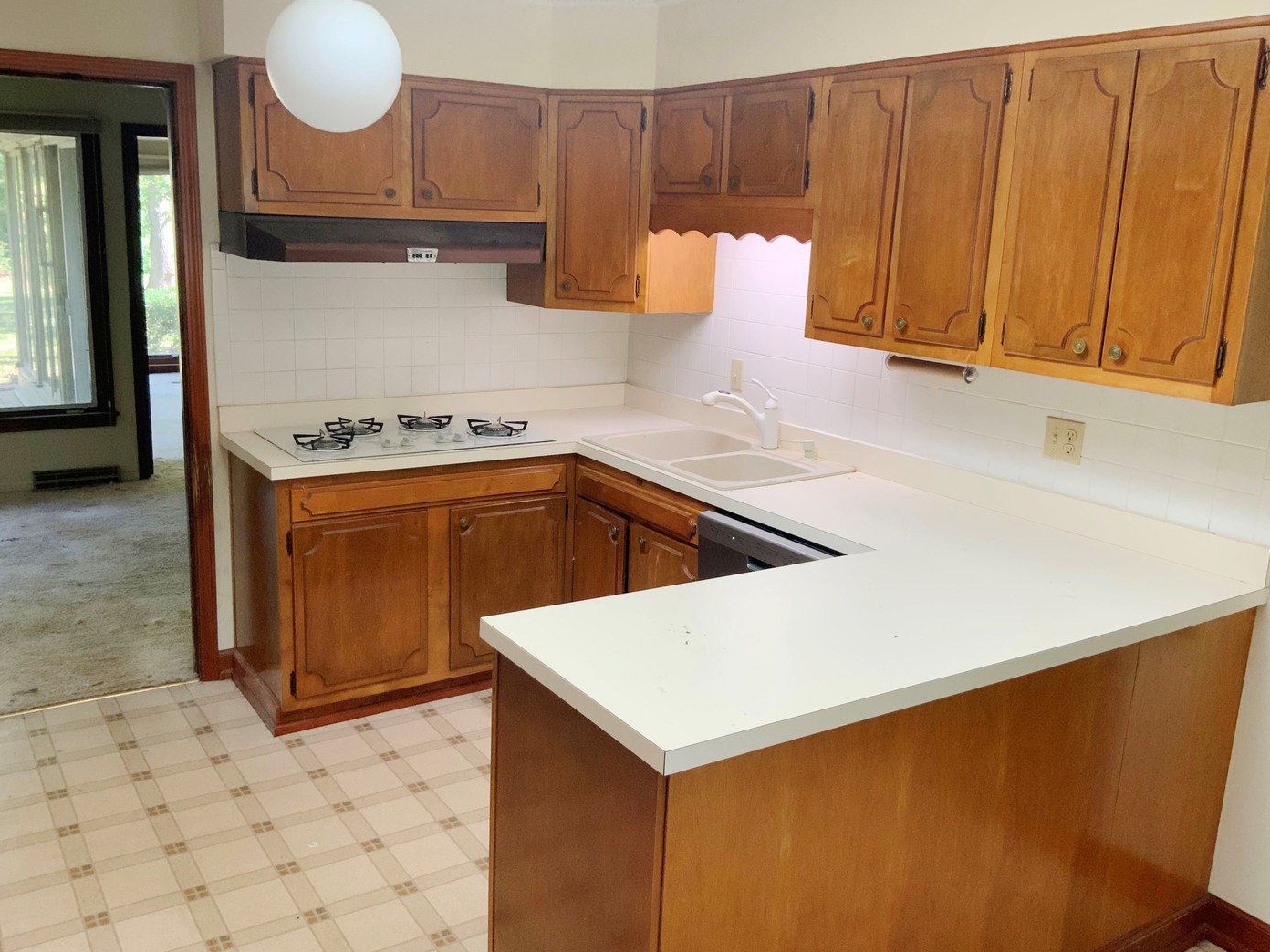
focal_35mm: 30
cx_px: 621
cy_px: 467
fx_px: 1101
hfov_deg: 60.0
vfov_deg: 46.8
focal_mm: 3
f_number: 1.8
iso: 50
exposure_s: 1/60
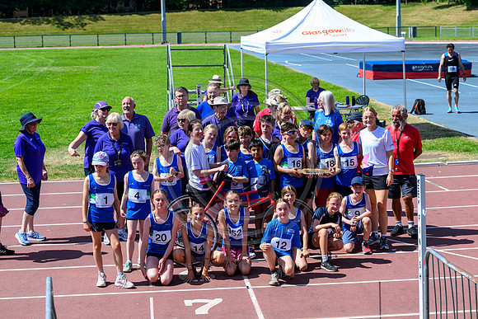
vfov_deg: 17.3
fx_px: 1049
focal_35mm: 79
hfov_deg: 25.7
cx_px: 239
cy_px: 160
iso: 500
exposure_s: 1/2000
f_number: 5
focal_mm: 79
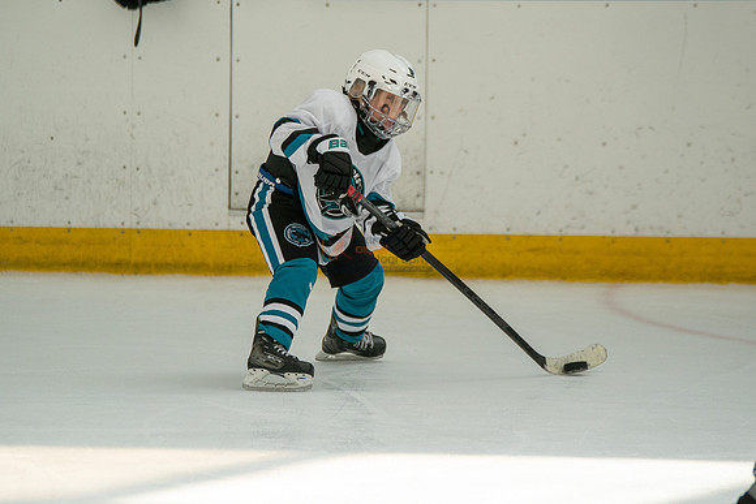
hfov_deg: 6.0
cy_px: 240
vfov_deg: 4.0
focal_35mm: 344
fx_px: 7218
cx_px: 342
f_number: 3.2
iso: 1600
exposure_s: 1/5000
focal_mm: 247
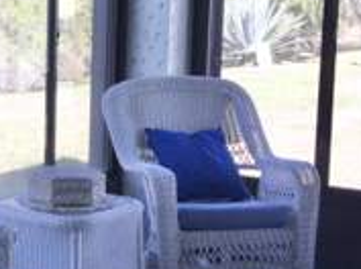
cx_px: -51
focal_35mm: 84
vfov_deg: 17.5
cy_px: 105
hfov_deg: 21.9
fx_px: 874
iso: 25
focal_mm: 3.3
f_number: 2.4
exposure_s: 1/135
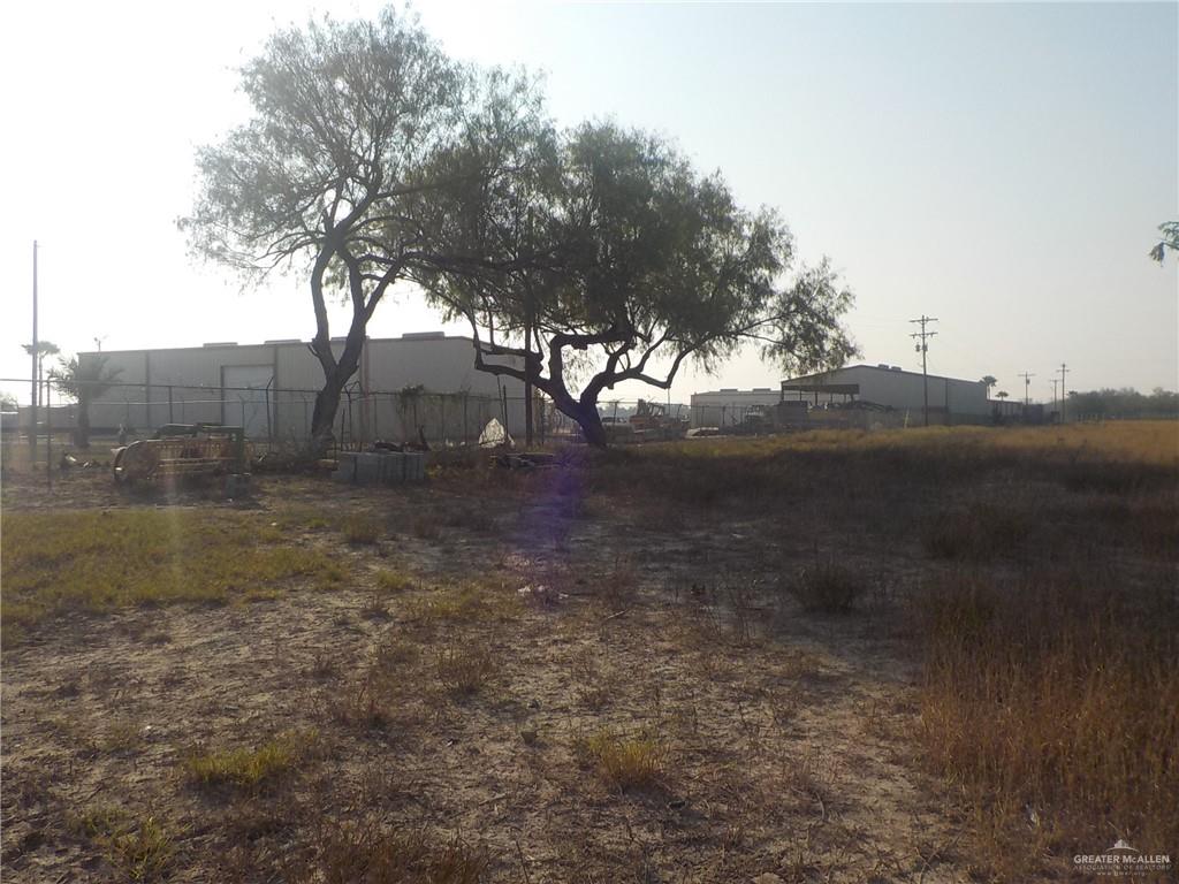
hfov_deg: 60.0
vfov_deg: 46.8
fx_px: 1022
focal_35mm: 30
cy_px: 442
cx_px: 590
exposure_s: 1/1600
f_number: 3.3
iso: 125
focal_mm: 4.1
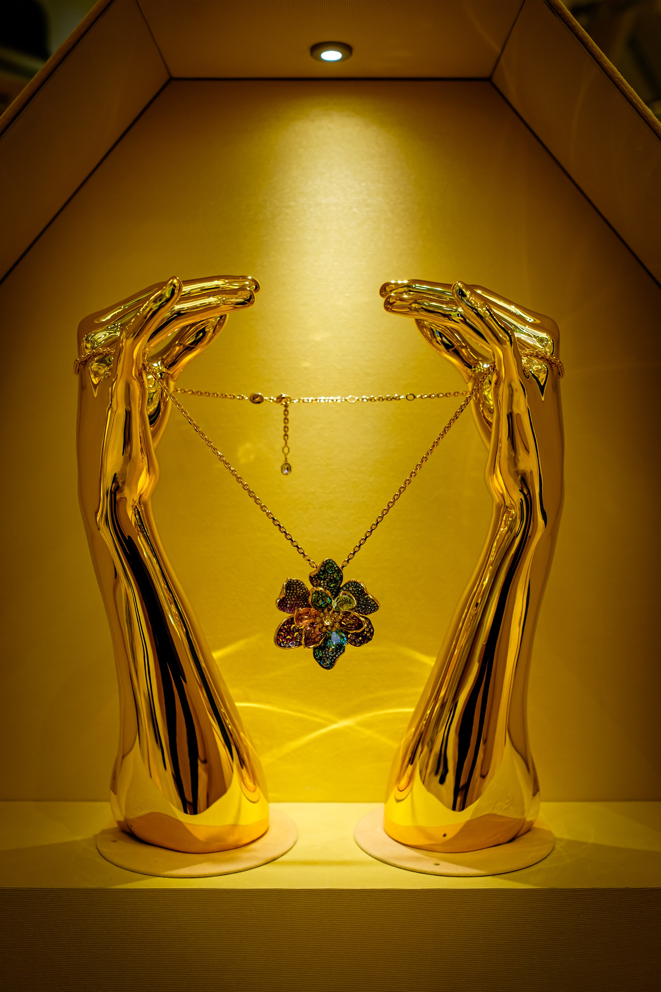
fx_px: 964
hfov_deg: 37.9
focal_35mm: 35
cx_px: 330
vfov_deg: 54.4
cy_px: 496
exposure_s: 1/125
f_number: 3.2
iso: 200
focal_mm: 23
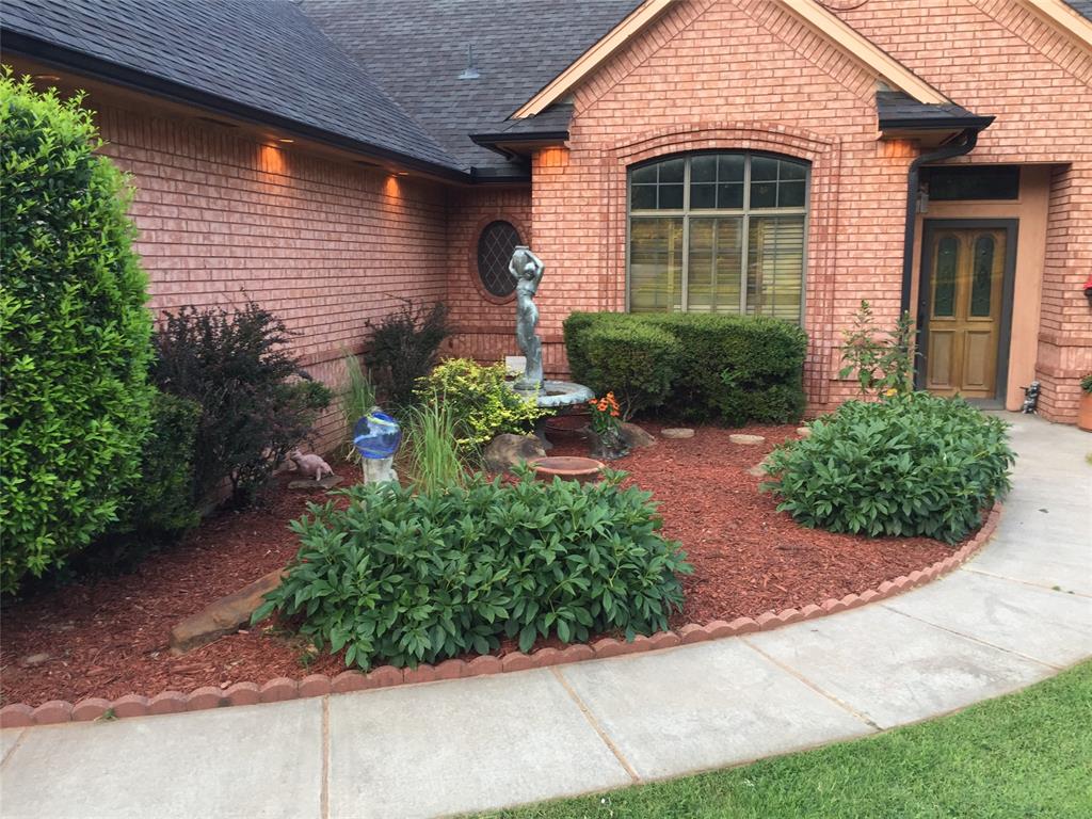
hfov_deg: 61.7
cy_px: 410
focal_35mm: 29
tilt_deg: -8.3
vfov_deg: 48.2
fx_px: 915
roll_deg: -1.1
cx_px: 546
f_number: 2.2
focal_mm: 4.15
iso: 40
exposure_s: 1/60
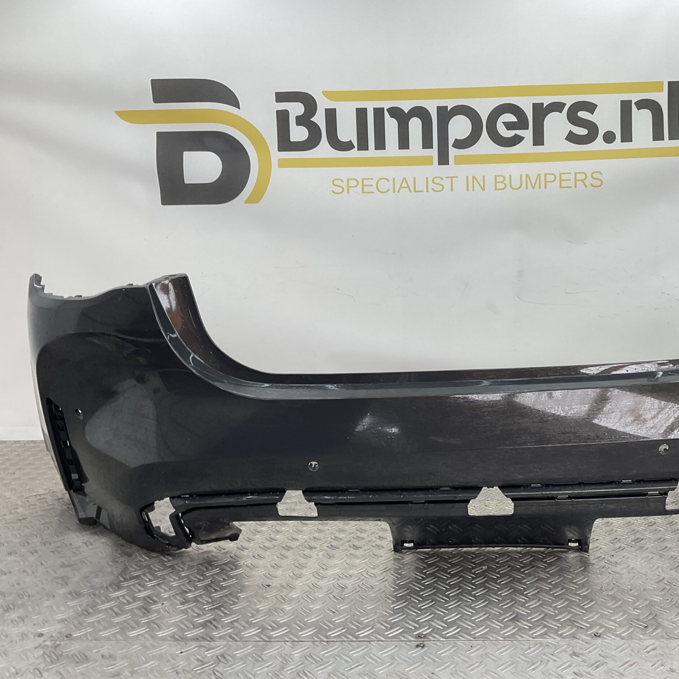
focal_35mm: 35
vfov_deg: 47.2
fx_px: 777
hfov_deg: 46.3
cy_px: 341
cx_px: 463
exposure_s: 1/120
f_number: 1.8
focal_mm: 3
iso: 16
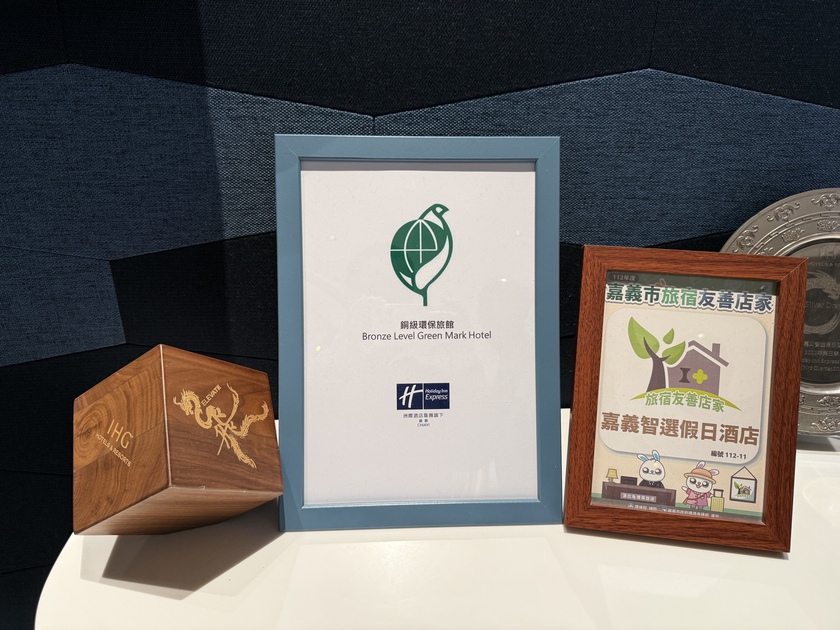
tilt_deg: -23.6
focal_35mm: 24
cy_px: 315
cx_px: 420
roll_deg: -0.5
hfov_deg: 71.6
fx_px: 582
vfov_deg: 56.8
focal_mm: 6.76
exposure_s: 1/60
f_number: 1.78
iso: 160
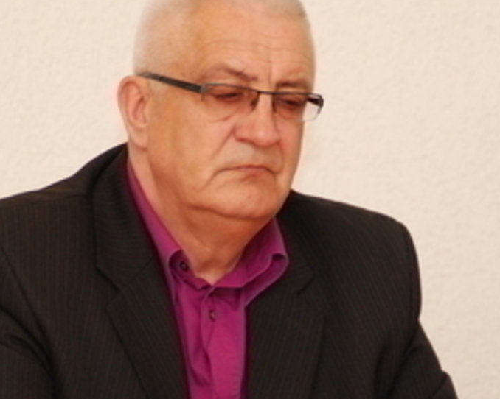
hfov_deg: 4.7
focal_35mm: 413
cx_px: 223
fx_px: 6108
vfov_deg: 3.7
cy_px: 260
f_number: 4.5
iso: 1000
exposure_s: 1/90
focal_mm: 155
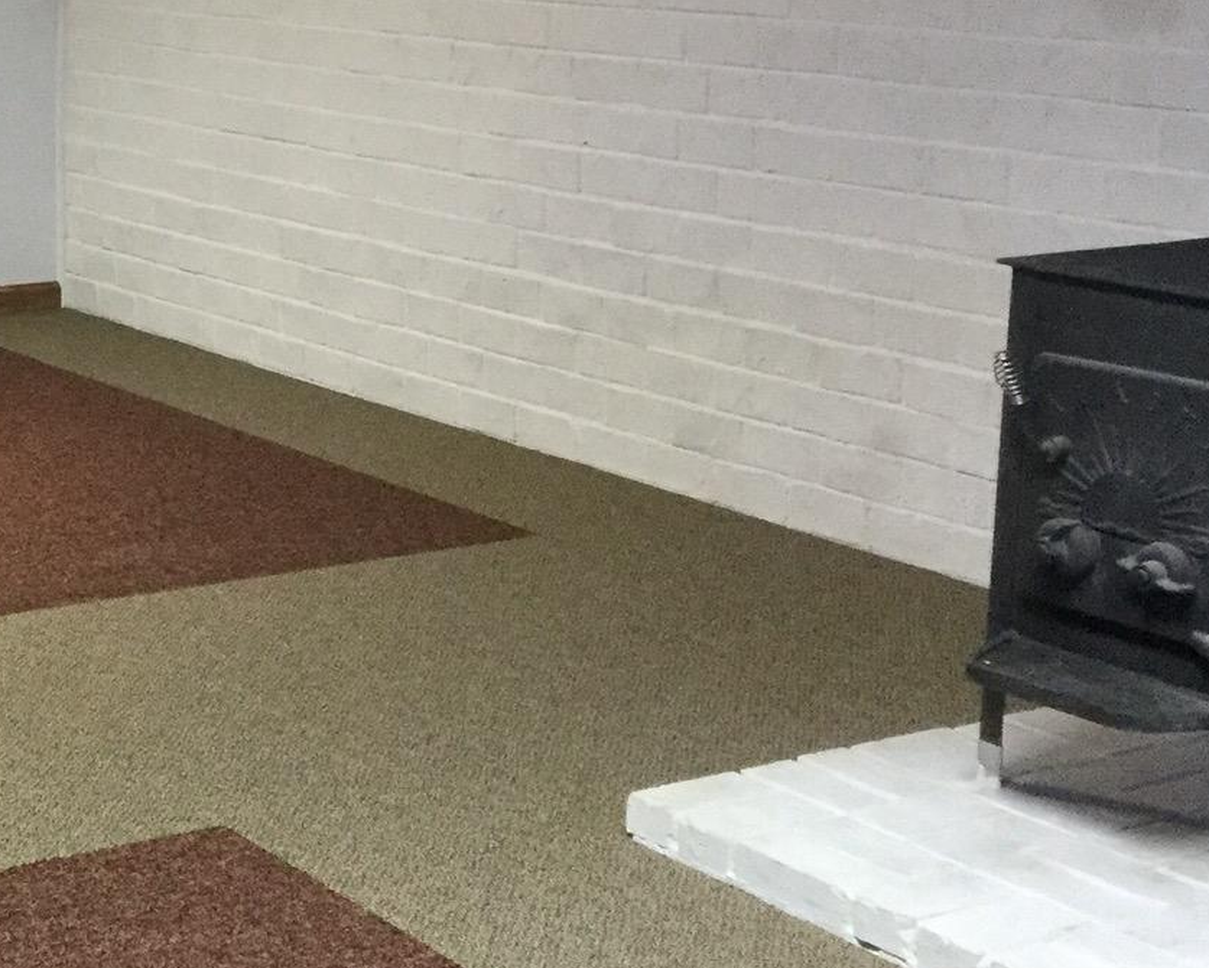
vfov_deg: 20.7
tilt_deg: -11.3
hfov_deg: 24.1
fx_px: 2648
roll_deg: +1.0
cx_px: -110
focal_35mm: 74
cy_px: 342
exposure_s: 1/30
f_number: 2.4
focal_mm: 3.3
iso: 125
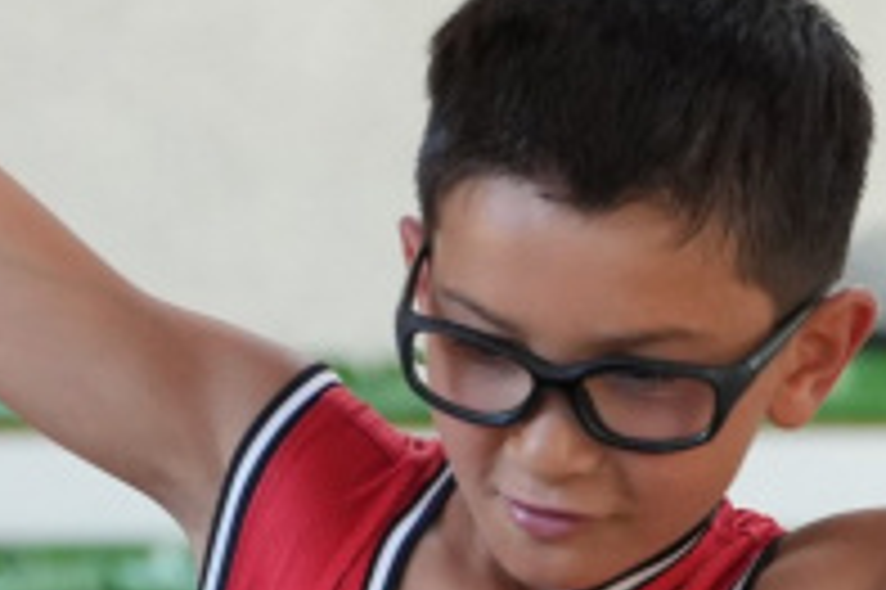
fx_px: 8853
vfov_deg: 3.8
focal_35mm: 360
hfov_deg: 5.7
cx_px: 603
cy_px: 493
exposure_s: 1/400
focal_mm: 59
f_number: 2.8
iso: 2000
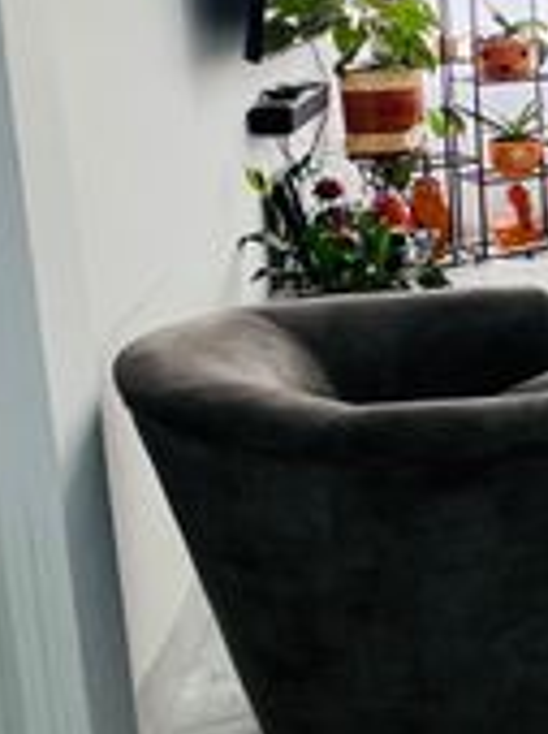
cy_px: 114
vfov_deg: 35.9
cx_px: 941
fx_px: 1079
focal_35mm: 51
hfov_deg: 21.1
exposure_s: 1/120
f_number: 1.8
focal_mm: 1.57
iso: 125
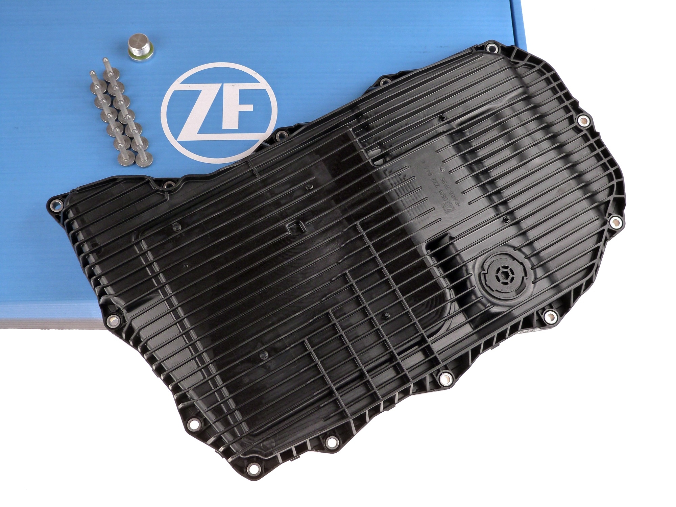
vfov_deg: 31.5
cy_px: 254
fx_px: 898
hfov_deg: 41.2
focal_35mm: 46
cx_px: 338
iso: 200
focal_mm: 8.3
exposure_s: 1/60
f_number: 3.2
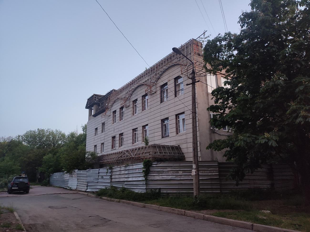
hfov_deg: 69.4
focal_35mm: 25
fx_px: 224
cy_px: 116
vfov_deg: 54.9
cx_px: 155
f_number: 1.9
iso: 505
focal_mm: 6.04
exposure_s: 1/25
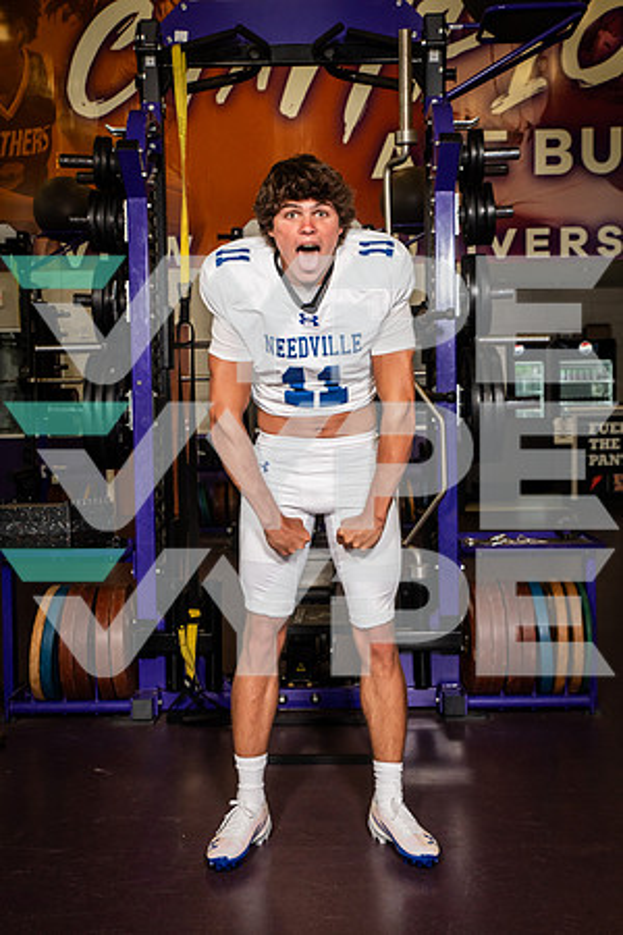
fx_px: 1194
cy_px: 468
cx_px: 312
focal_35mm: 46
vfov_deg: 42.7
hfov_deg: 29.2
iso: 800
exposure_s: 1/320
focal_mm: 46
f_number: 7.1
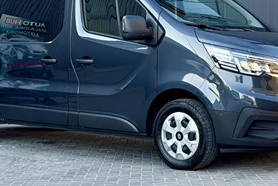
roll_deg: +1.1
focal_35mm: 84
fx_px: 649
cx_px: 147
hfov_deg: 24.2
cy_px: 82
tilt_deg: -2.5
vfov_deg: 16.3
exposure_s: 1/198
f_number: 1.78
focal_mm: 6.76
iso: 50
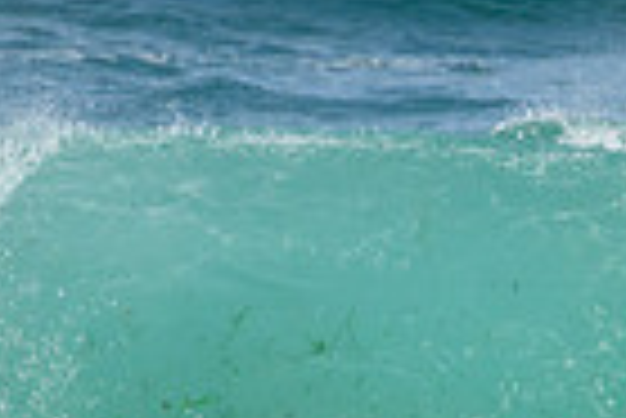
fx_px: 58017
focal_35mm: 3333
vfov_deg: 0.4
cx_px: 392
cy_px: 636
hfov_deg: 0.6
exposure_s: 1/2000
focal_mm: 800
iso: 560
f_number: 11
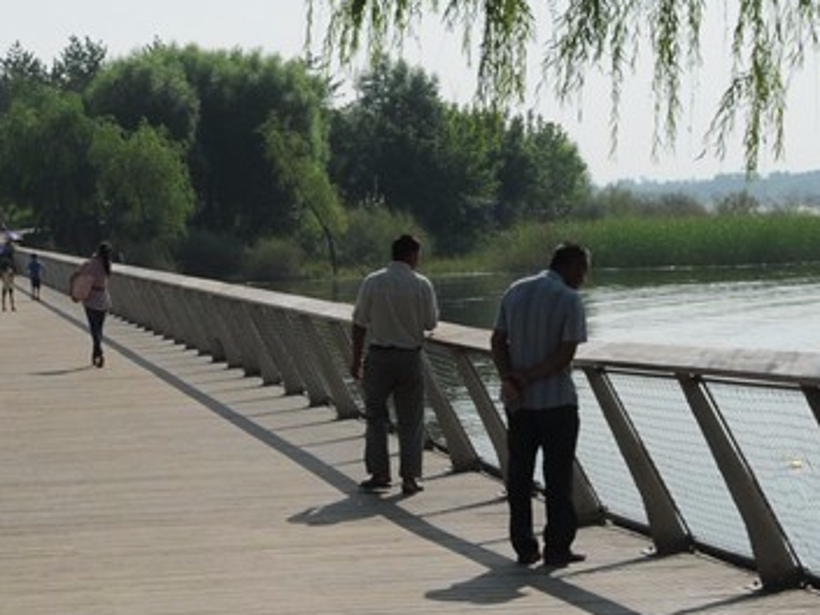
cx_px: 149
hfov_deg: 15.9
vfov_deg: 11.9
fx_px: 2905
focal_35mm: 123
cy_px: -76
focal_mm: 25
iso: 200
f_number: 11
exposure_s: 1/500
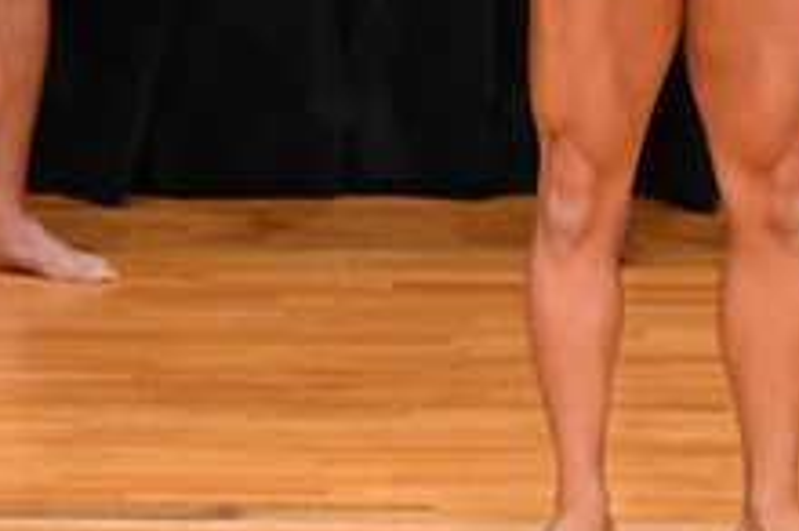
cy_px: -142
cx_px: 986
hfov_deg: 2.2
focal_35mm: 953
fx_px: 21120
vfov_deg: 1.4
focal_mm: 180
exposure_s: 1/400
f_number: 5.6
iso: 4000
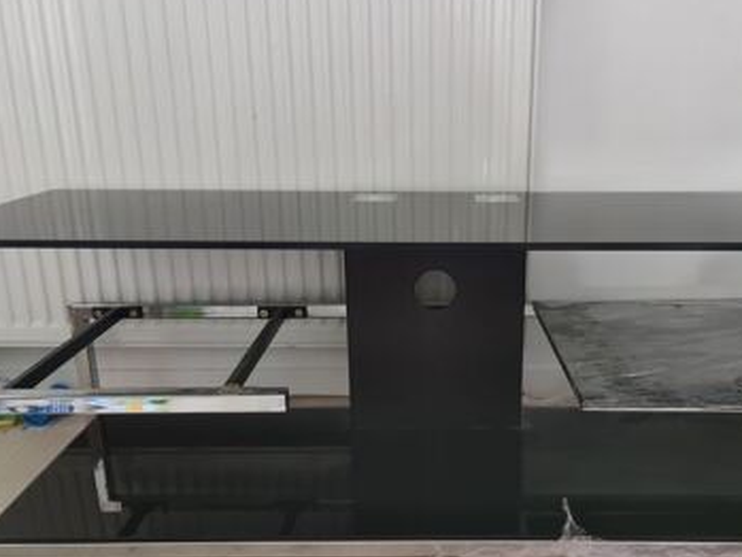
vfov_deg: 43.0
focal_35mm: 33
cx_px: 432
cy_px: 285
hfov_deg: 55.1
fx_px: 708
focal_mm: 6.72
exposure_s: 1/100
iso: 627
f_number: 1.69
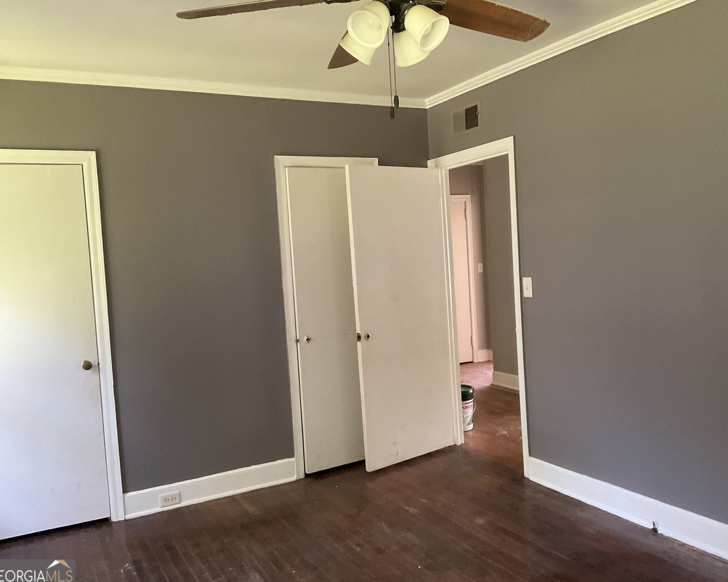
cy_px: 290
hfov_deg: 57.1
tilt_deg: -4.5
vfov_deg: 47.1
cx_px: 384
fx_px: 668
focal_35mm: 31
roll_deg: +2.7
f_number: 1.8
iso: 250
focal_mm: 3
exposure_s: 1/60
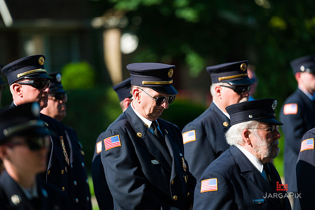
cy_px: 105
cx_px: 158
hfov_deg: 10.3
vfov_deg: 6.9
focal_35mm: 200
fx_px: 1749
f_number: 3.2
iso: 200
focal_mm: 200
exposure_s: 1/1600
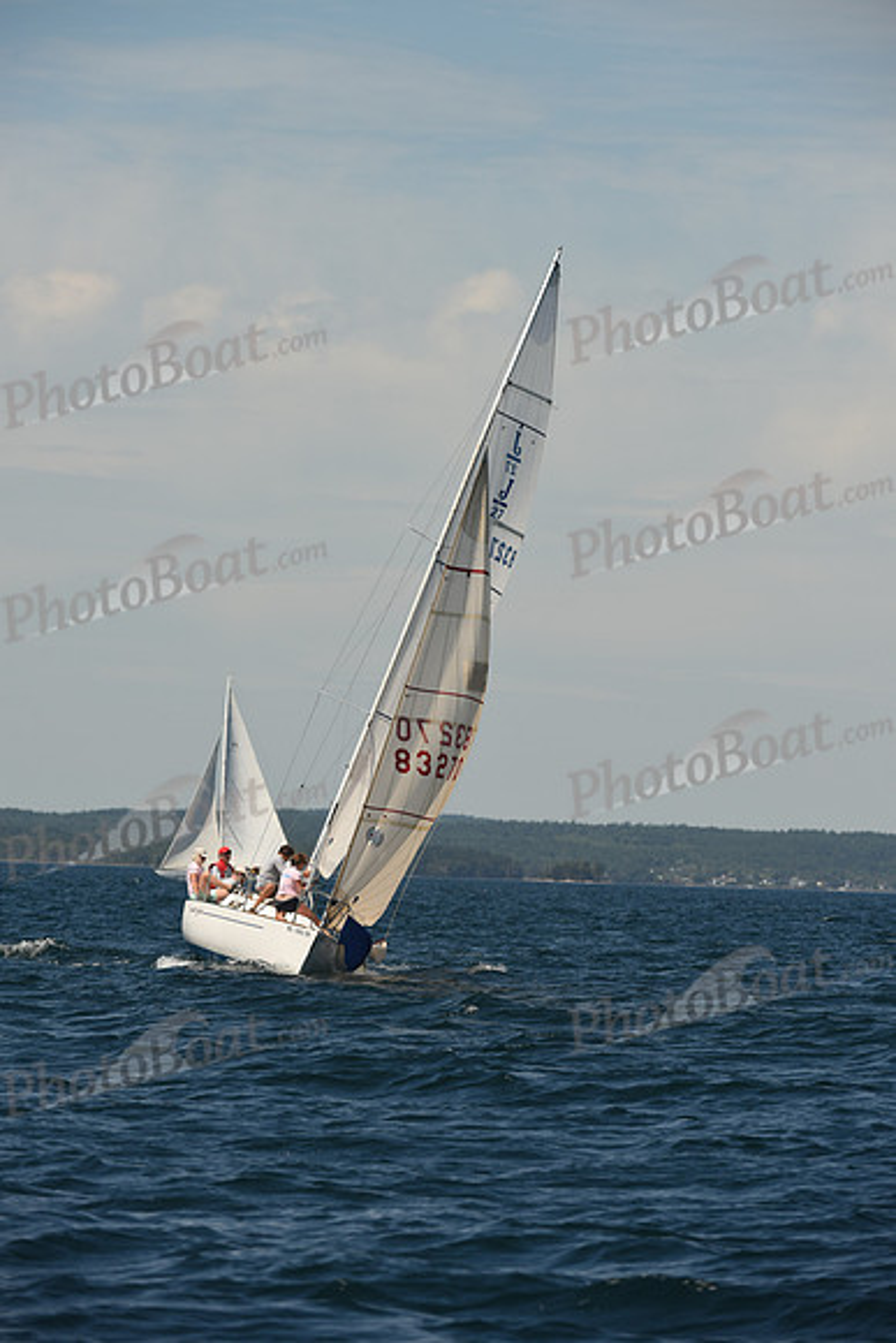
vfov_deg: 8.6
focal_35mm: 240
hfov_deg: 5.7
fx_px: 8954
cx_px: 448
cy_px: 672
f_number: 7.1
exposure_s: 1/1000
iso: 250
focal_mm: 240
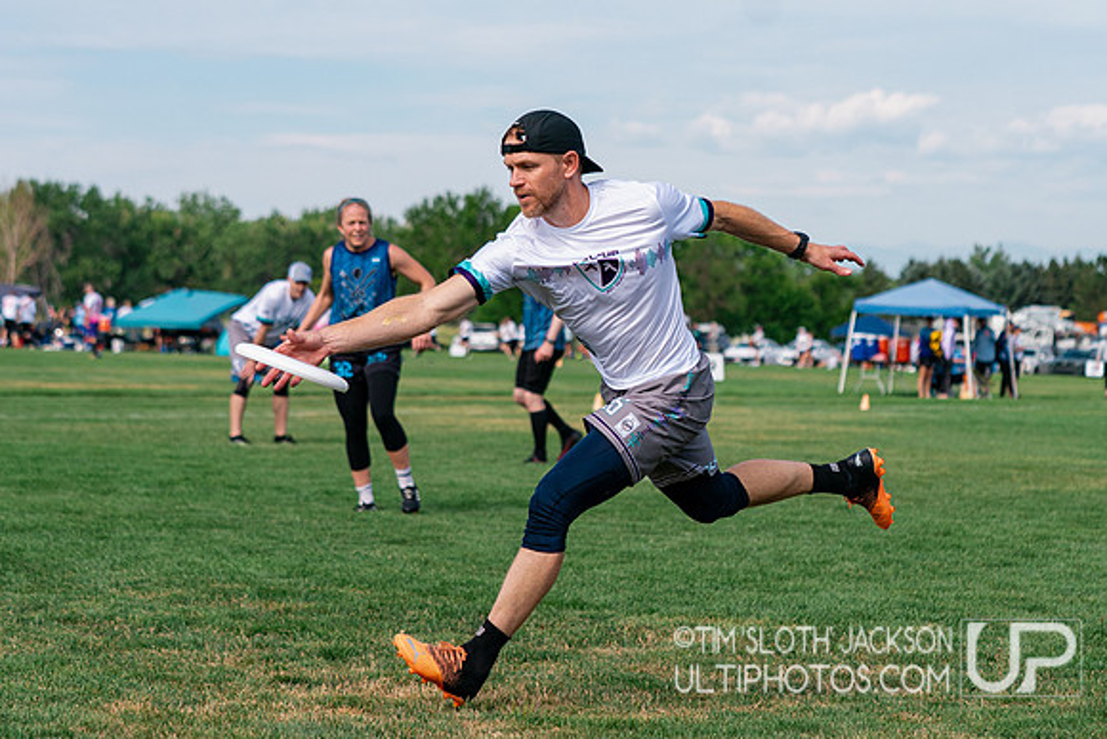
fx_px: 3219
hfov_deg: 19.5
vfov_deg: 13.1
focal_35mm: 105
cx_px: 621
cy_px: 393
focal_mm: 70
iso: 500
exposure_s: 1/4000
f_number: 4
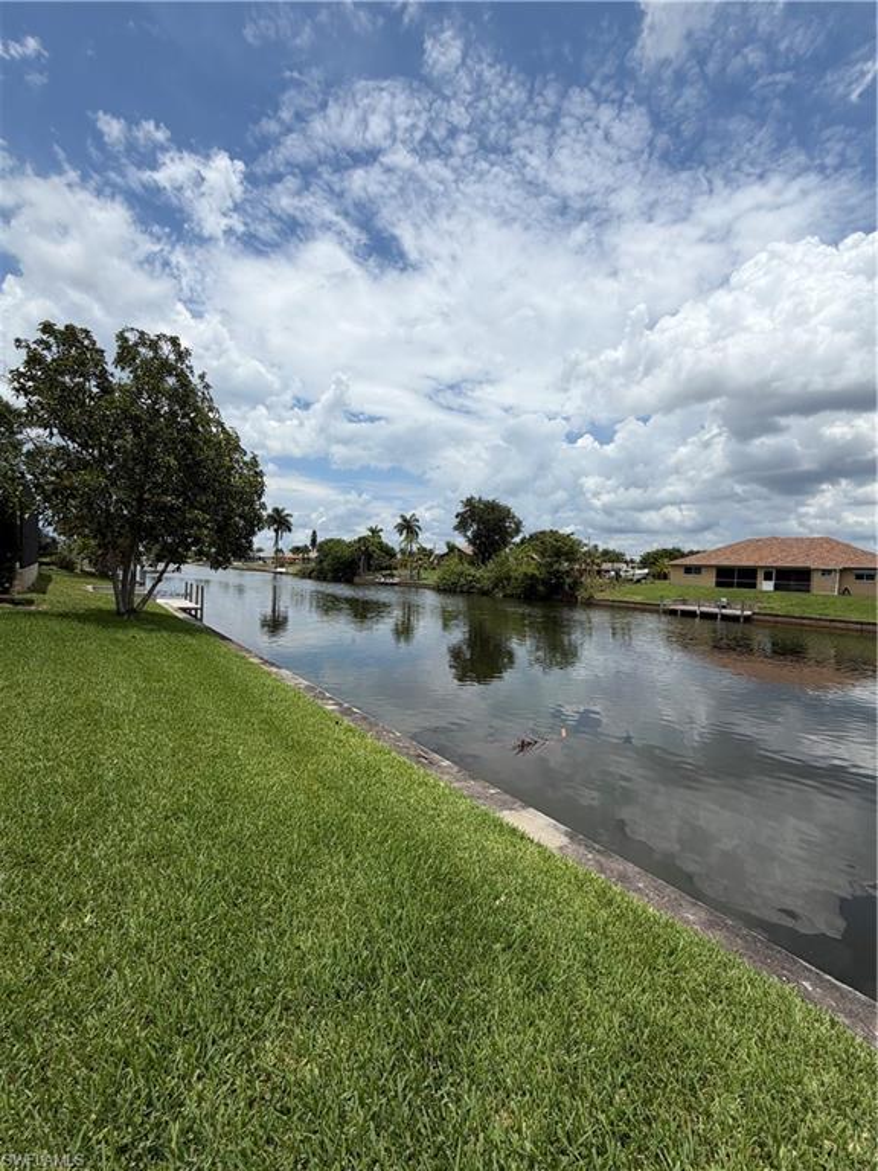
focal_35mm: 14
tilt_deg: -1.2
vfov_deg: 102.1
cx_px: 439
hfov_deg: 85.7
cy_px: 586
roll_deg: -2.4
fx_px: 473
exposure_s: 1/1961
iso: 20
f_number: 2.2
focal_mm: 2.22
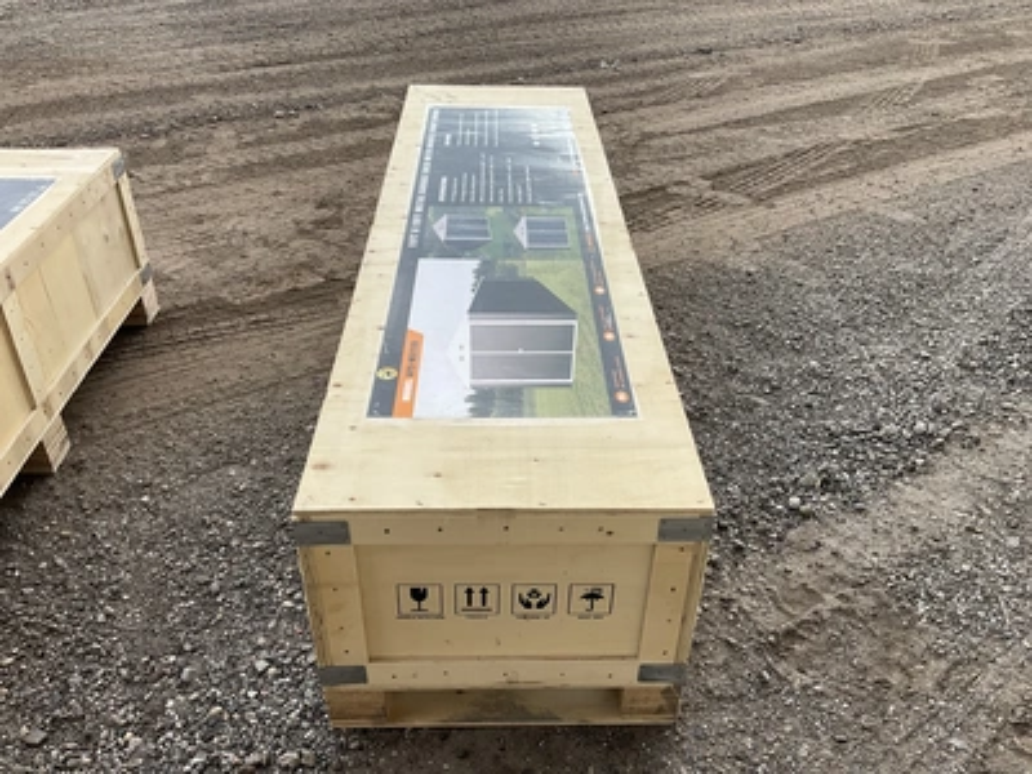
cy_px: 387
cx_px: 516
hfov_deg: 61.7
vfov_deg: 48.2
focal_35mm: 29
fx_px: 865
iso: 25
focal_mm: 3
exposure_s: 1/529
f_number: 1.8
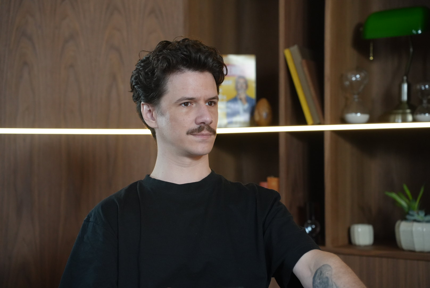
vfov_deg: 18.2
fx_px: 896
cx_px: 215
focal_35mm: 75
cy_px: 144
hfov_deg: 27.0
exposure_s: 1/160
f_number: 4
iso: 4000
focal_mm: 75
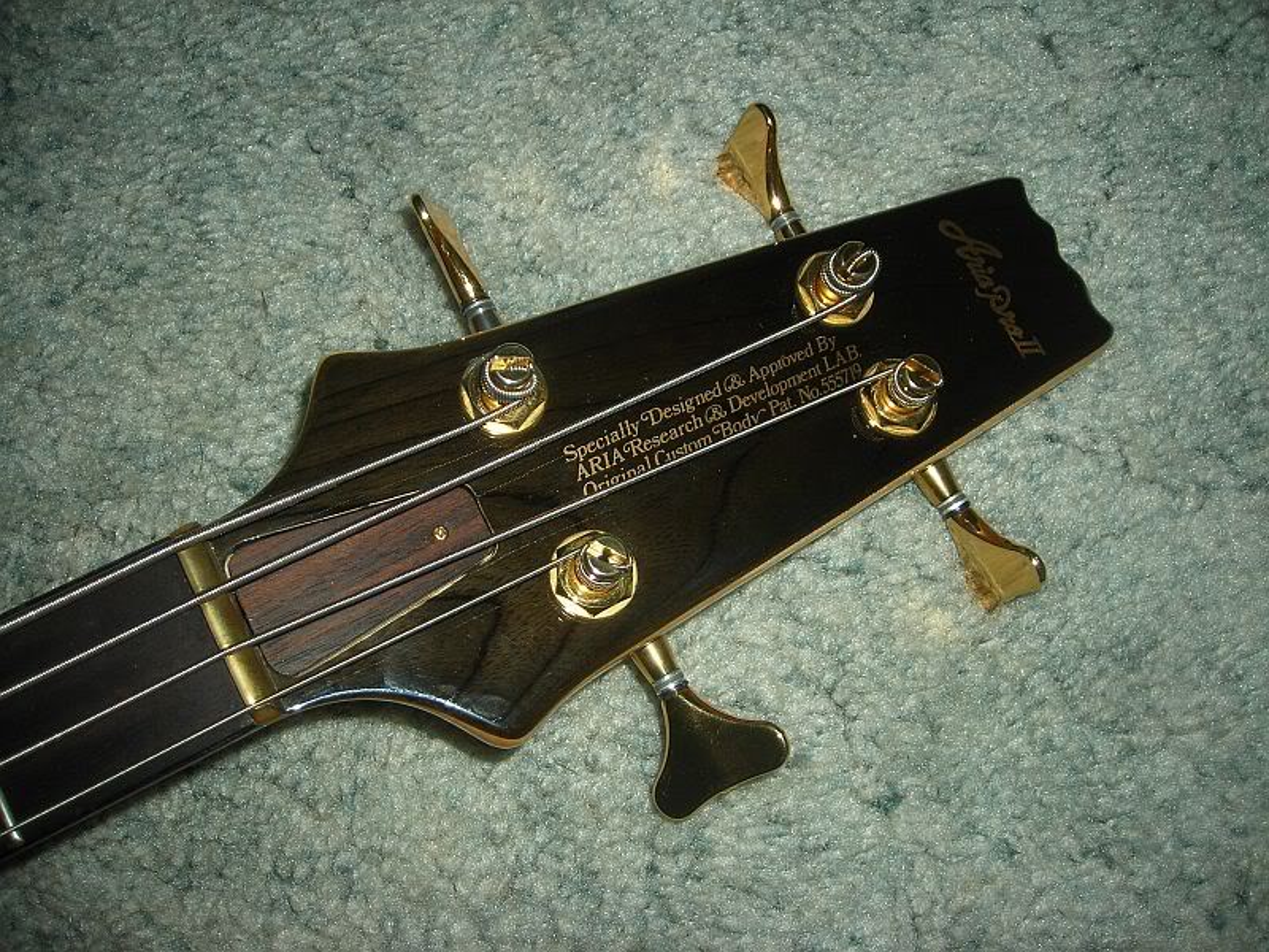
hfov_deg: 49.0
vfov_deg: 37.7
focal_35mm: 38
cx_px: 634
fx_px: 1393
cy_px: 476
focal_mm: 6.3
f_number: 3.2
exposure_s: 1/60.1
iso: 50
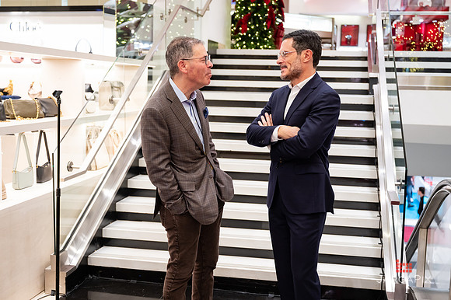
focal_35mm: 45
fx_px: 561
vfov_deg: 30.0
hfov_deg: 43.8
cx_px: 224
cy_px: 149
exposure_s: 1/160
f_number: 3.2
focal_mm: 43
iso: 1250
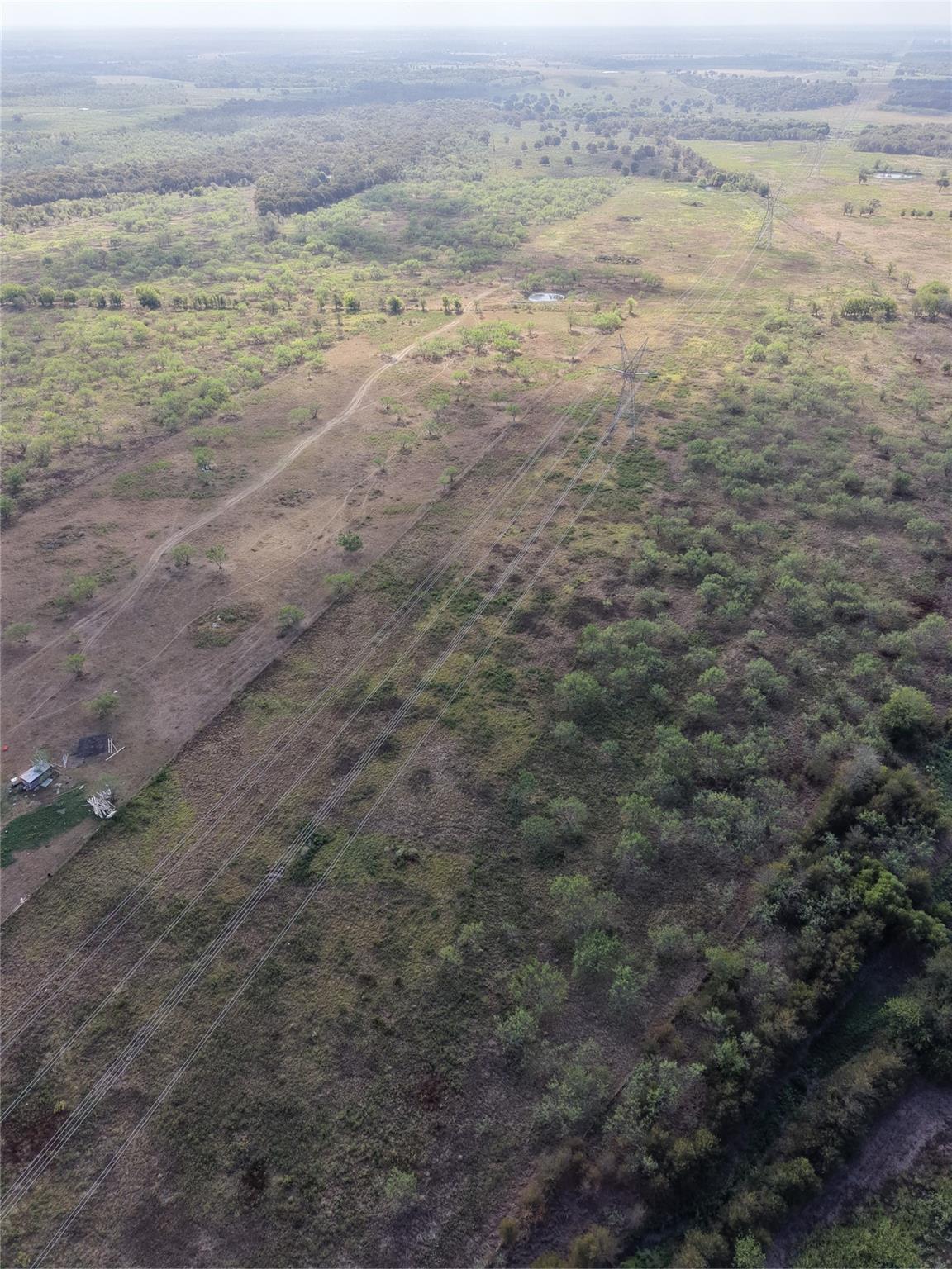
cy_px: 634
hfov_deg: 56.8
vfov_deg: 71.6
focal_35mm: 24
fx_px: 880
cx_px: 476
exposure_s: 1/3200
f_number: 1.8
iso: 400
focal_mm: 8.67
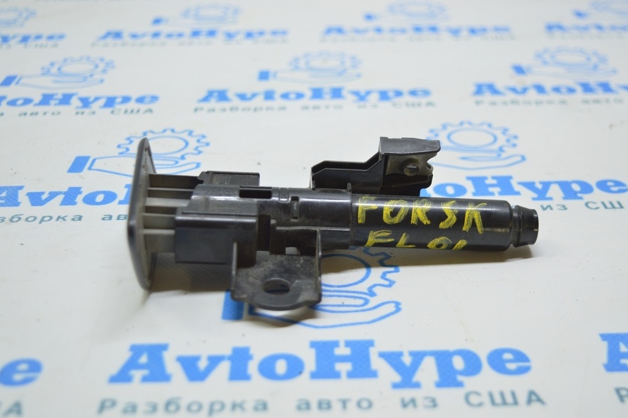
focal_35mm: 52
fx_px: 906
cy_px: 211
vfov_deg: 26.0
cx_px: 313
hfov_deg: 38.2
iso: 400
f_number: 4.5
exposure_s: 1/40
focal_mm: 34
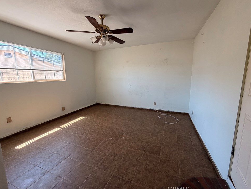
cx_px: 132
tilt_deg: -8.4
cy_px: 92
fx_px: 109
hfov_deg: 98.1
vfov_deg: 81.7
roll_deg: -0.1
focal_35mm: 15
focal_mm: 2.22
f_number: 2.2
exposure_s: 1/121
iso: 160
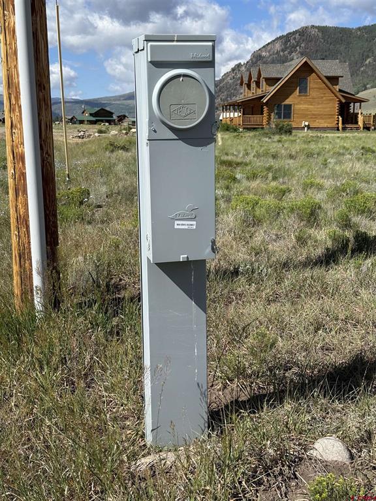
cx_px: 188
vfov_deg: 39.7
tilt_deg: -11.6
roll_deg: -1.5
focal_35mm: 48
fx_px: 695
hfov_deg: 30.3
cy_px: 250
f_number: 1.78
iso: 64
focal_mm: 6.76
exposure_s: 1/4878
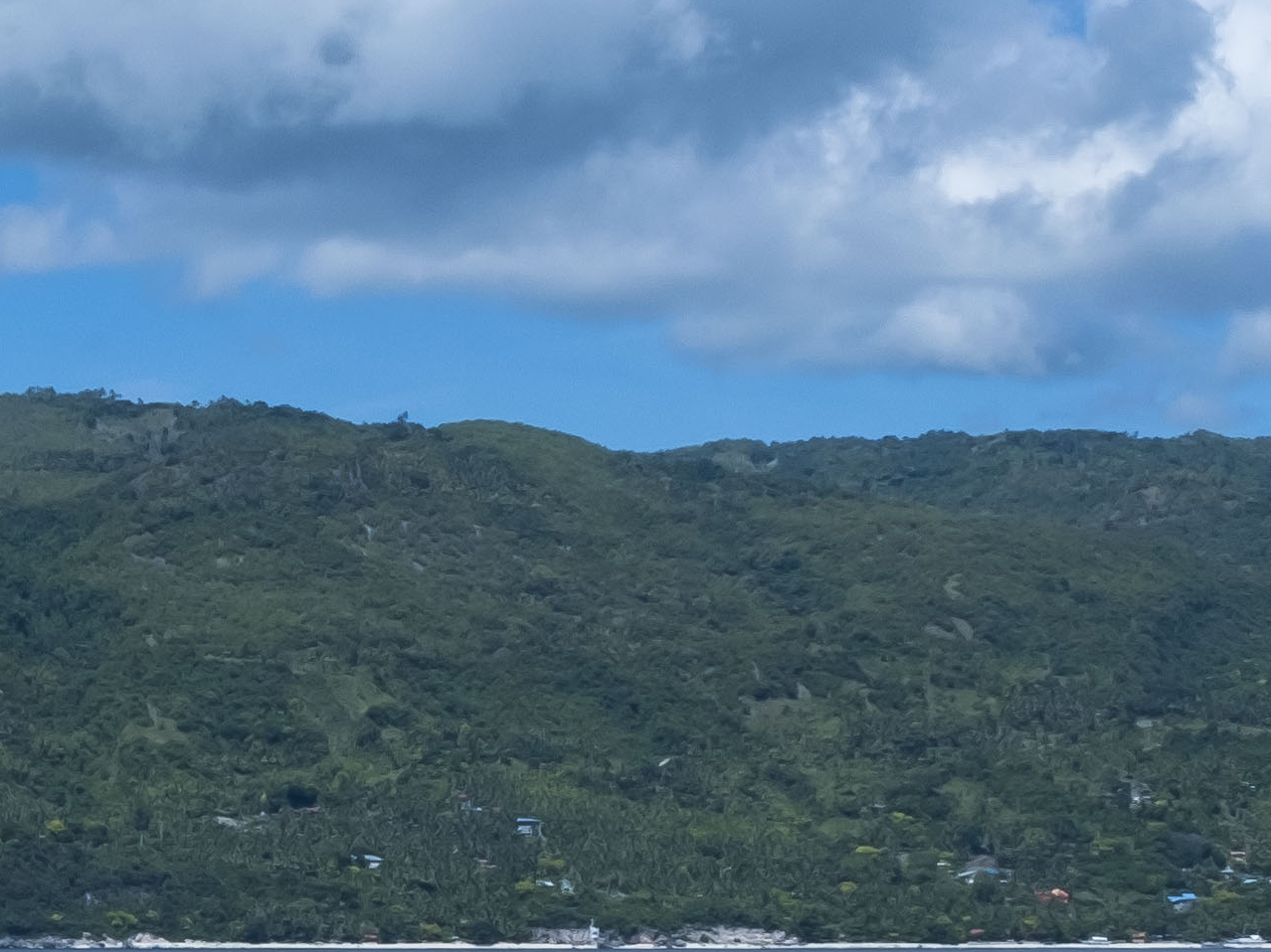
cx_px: 73
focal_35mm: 125
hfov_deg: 15.5
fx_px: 4589
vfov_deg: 11.7
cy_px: 936
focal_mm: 18
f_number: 11
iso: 100
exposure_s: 1/400
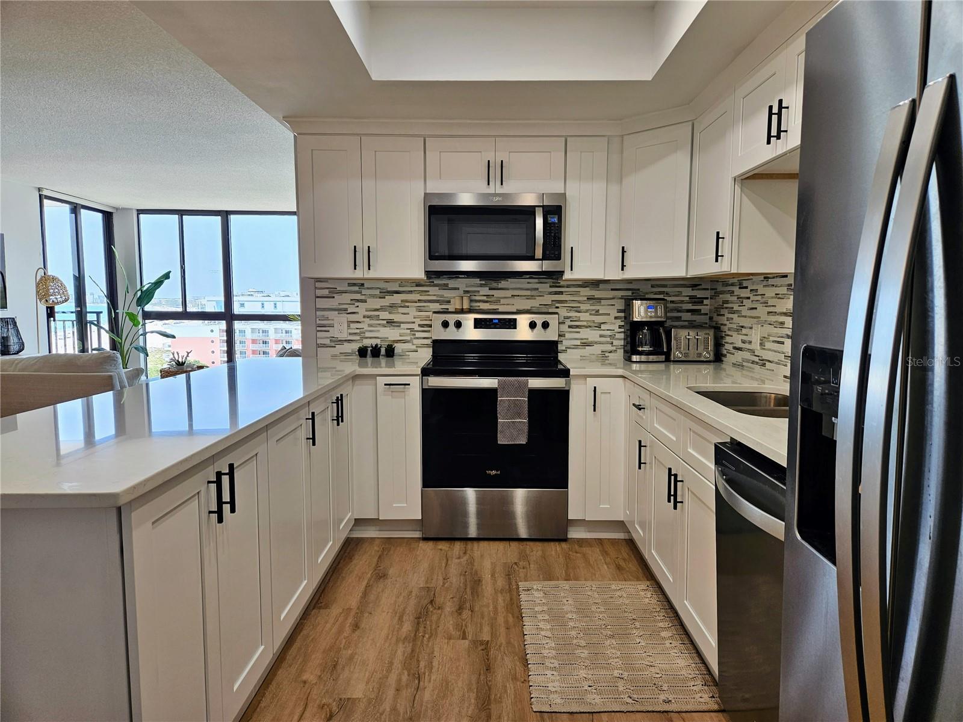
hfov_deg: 73.9
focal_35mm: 23
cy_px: 361
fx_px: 640
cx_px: 482
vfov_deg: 58.9
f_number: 1.8
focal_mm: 5.4
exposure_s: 1/120
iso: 32
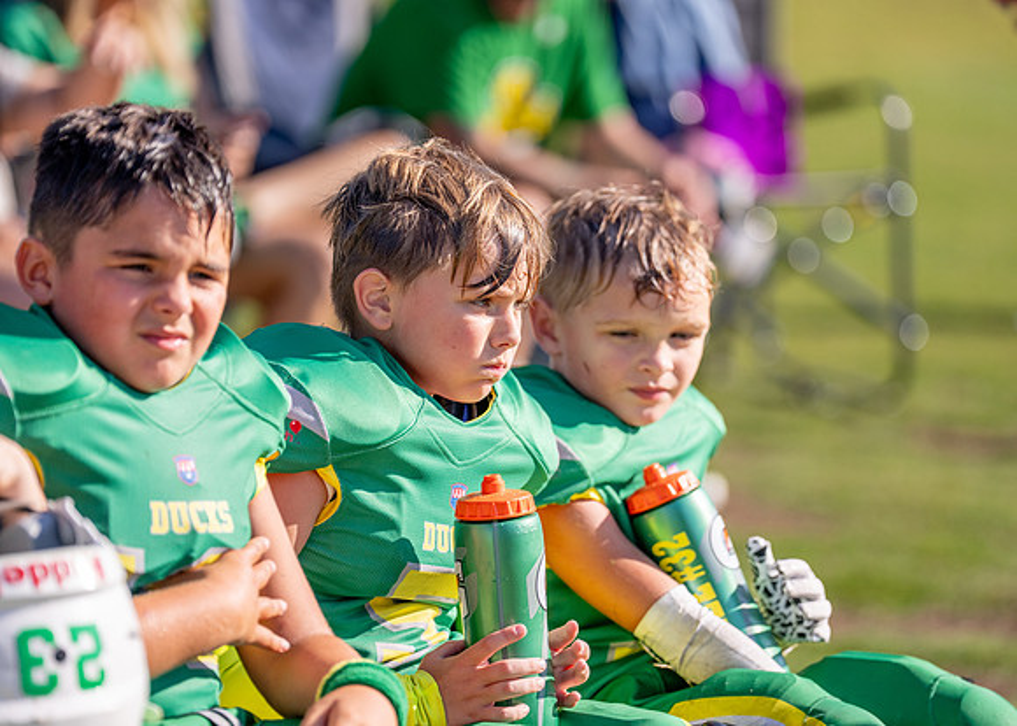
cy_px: 343
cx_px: 524
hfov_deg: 10.4
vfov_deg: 7.4
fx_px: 5607
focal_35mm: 194
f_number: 2.8
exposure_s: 1/4000
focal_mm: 171
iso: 250
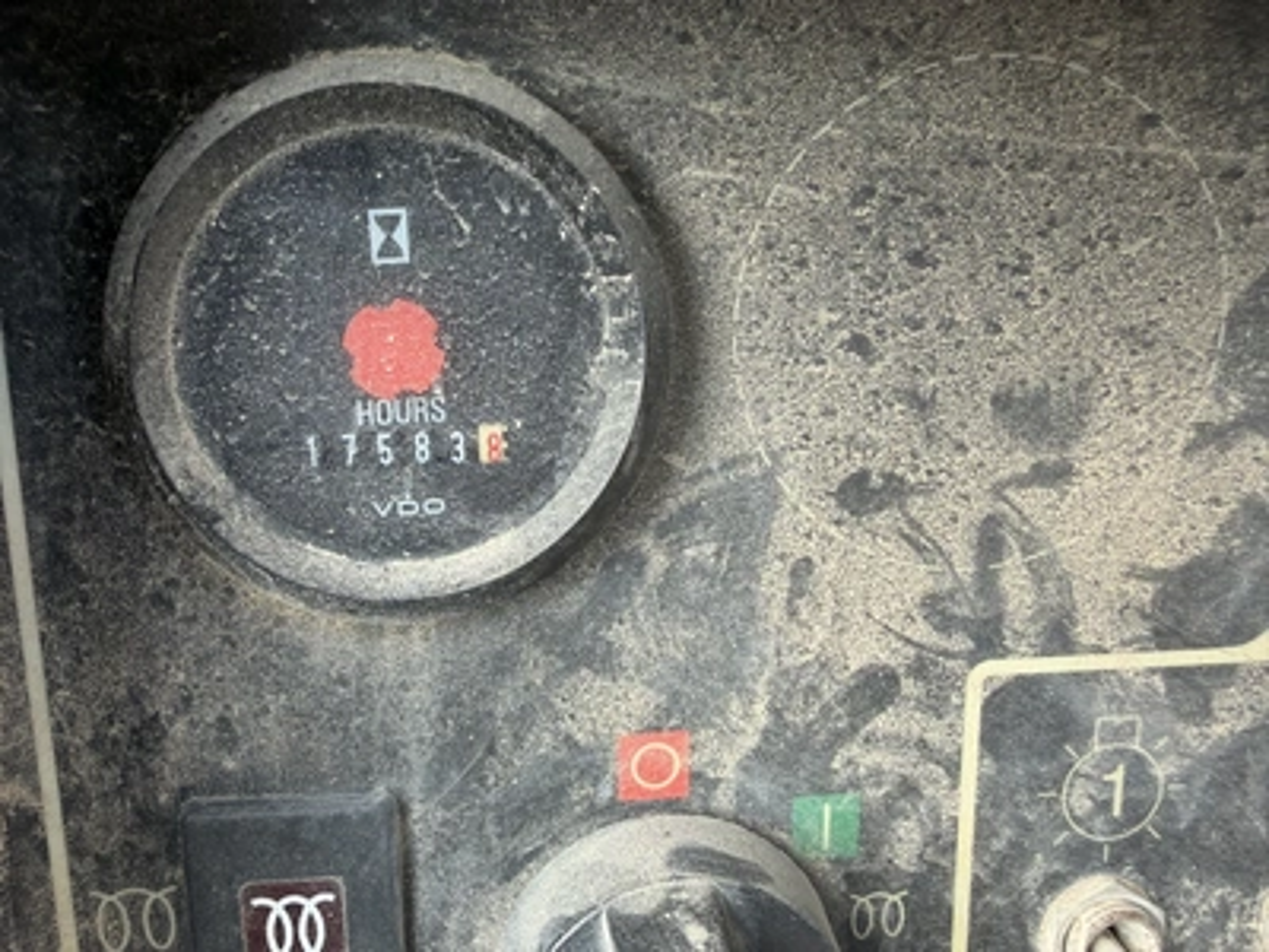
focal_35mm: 24
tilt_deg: -11.5
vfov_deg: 56.8
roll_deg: +2.1
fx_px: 880
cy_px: 476
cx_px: 634
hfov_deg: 71.6
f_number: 2.2
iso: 64
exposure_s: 1/121
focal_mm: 2.22
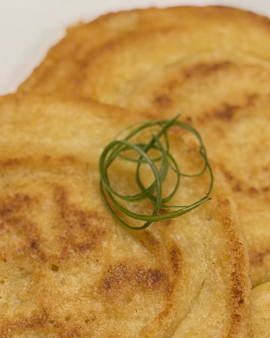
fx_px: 1668
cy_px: 75
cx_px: 24
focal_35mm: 167
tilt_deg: -52.7
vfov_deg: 11.5
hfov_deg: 9.2
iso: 100
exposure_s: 1/89
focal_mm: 6.76
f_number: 1.78
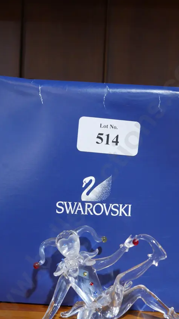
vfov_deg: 45.3
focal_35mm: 45
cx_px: 100
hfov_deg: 26.5
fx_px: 380
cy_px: 185
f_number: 4
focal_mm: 17
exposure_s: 1/60
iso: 800
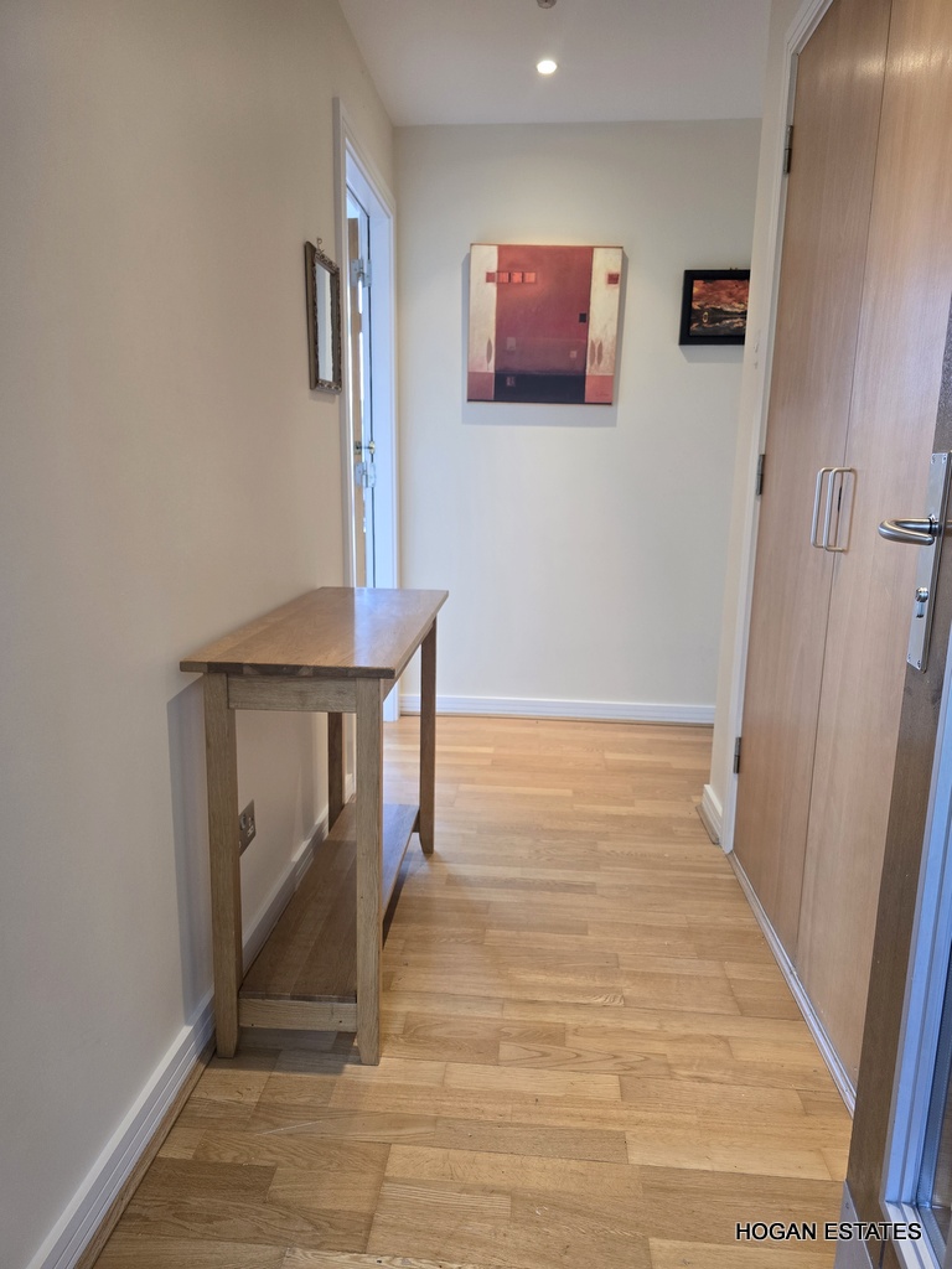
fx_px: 843
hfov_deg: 58.9
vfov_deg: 73.9
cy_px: 634
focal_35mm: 23
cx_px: 476
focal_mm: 6.3
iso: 200
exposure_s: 1/100
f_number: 1.7
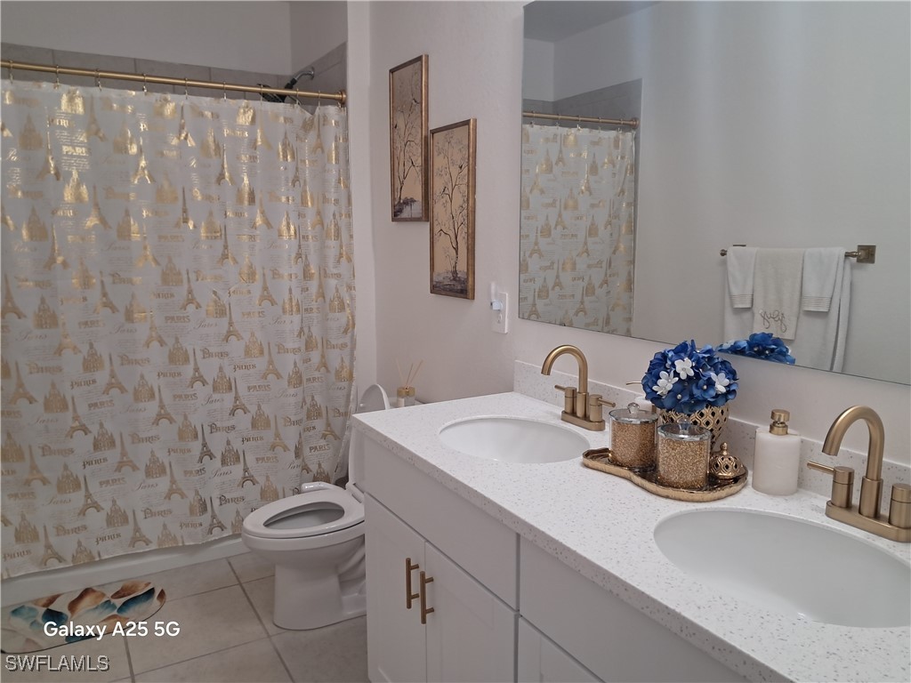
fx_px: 711
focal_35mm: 27
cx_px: 456
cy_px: 342
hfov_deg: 65.3
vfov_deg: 51.4
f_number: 1.8
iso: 160
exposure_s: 1/60
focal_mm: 4
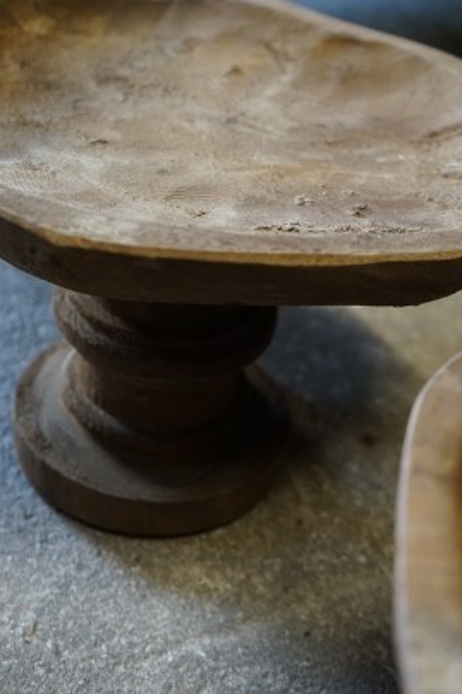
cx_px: 215
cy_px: 350
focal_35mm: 55
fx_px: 1060
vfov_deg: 36.3
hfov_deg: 24.6
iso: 2500
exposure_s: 1/60
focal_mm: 37
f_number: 4
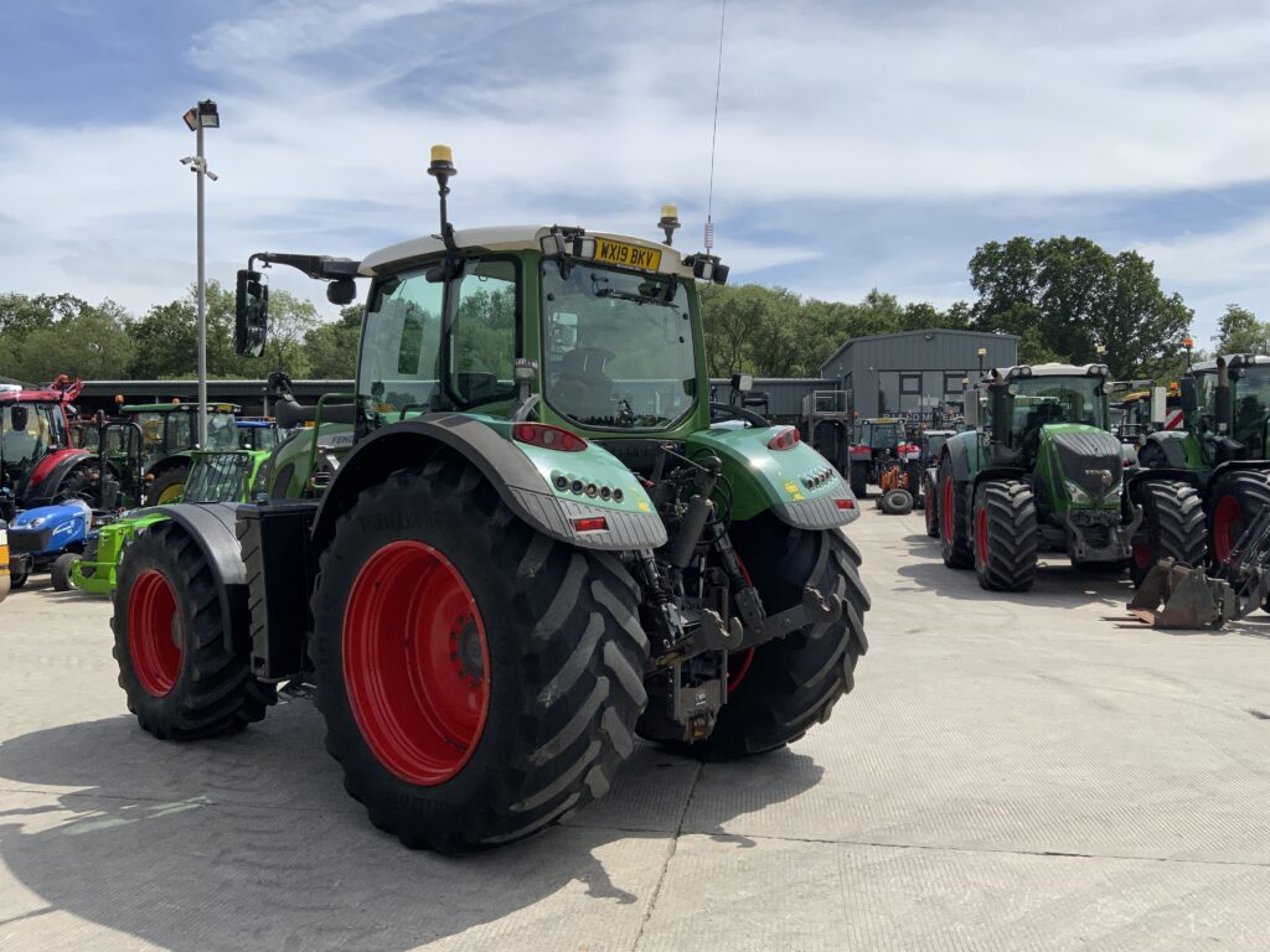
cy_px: 476
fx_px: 1064
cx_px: 635
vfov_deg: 48.2
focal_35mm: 29
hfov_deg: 61.7
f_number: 1.8
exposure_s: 1/3322
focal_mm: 3
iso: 20
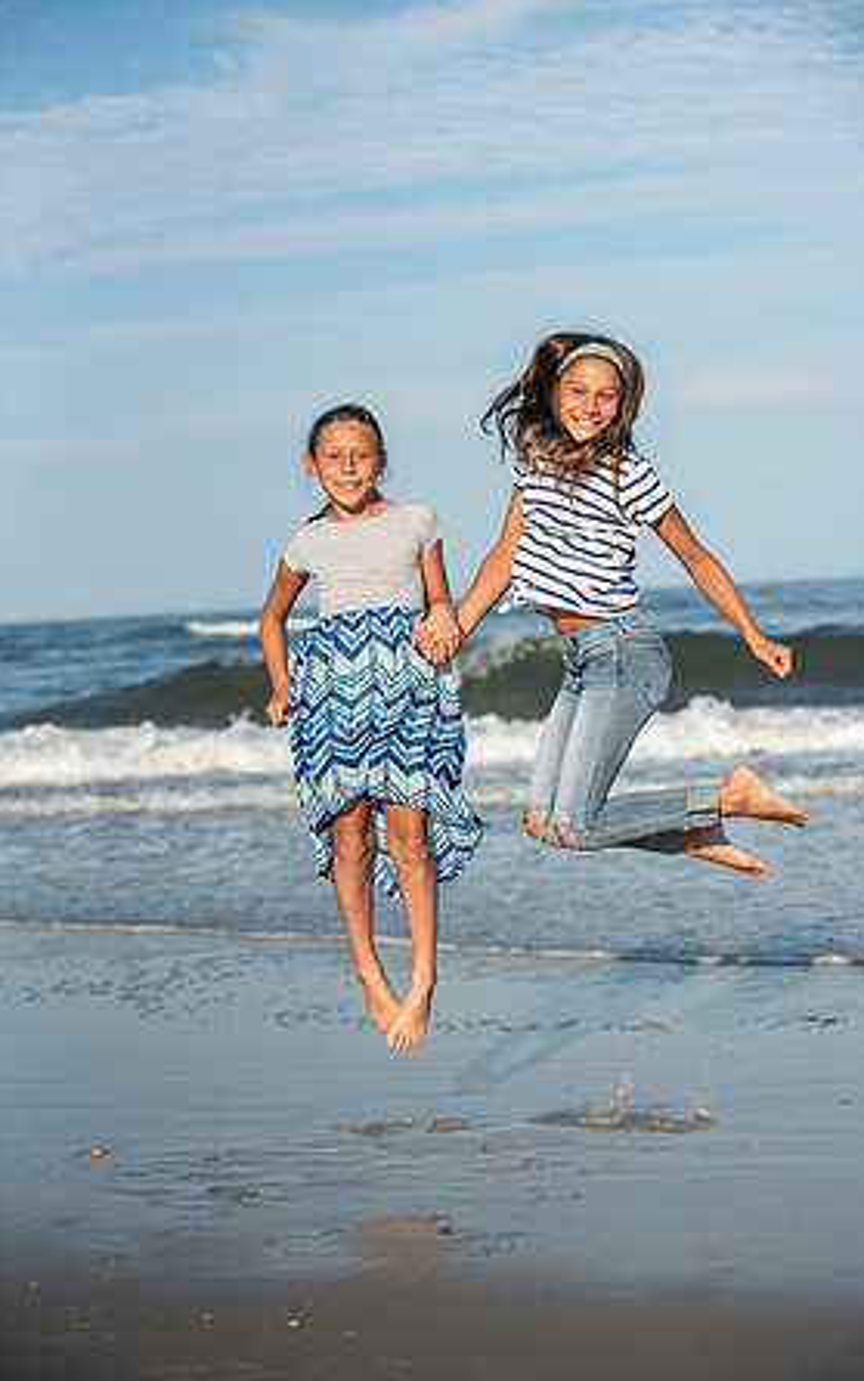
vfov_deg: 28.6
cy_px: 690
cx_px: 455
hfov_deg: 18.1
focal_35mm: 72
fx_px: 2711
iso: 250
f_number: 3.5
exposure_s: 1/4000
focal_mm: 70
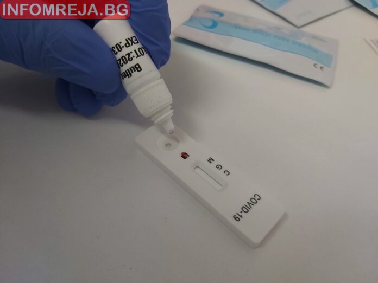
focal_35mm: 26
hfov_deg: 67.3
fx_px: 284
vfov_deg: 53.1
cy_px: 142
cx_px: 189
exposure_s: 1/100
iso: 80
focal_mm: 3.92
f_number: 1.7
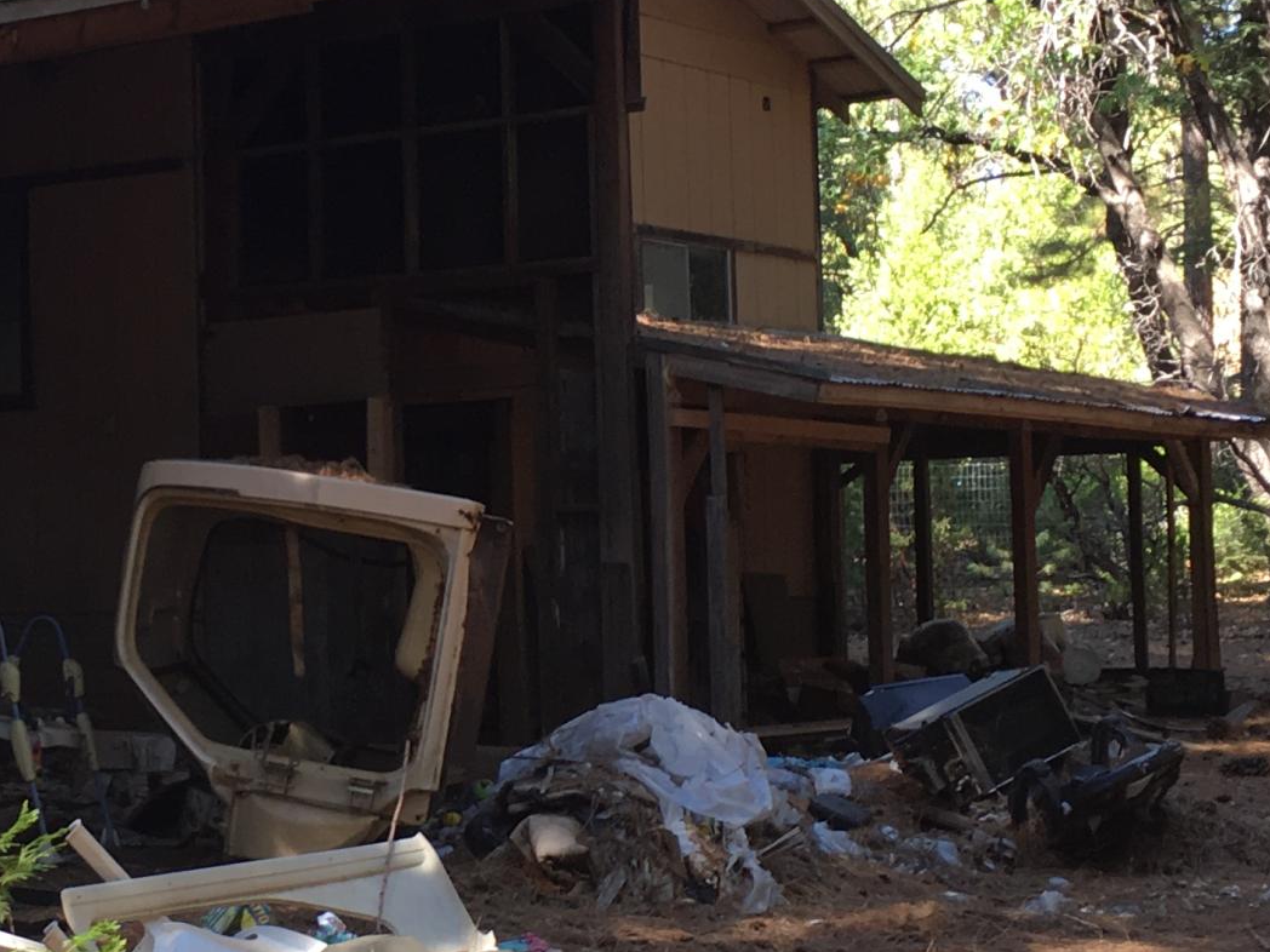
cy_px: 437
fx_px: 3045
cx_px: 109
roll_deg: +1.6
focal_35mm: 83
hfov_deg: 22.9
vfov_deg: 17.8
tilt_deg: +3.7
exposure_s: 1/120
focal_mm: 4.15
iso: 32
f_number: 2.2
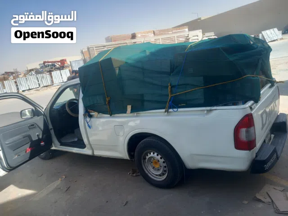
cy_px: 108
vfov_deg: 51.4
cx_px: 144
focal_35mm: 27
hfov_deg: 65.3
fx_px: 225
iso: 20
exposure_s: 1/175
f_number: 1.8
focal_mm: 4
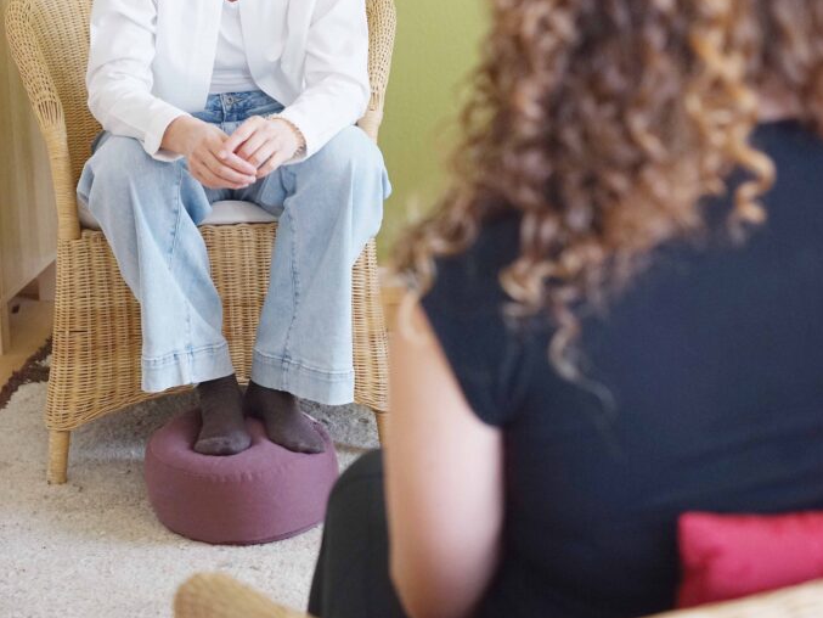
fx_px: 1902
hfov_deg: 24.4
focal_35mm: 80
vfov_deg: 18.4
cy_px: 209
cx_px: 414
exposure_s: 1/200
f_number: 4
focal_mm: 55
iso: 1600
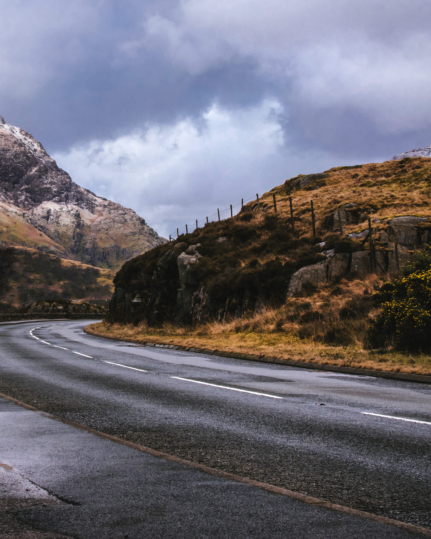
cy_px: 268
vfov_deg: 25.5
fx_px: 1191
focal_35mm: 75
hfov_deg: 20.3
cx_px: 93
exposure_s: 1/160
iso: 250
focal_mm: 35
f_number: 11
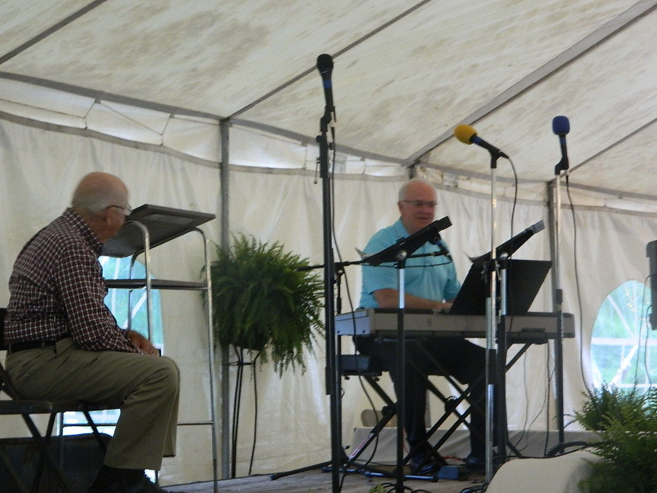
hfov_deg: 19.1
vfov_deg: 14.4
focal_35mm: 103
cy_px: 246
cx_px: 328
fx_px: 1955
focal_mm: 18.6
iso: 400
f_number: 4.5
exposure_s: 1/10
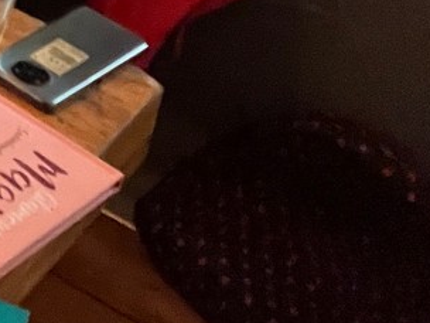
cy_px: -327
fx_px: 1354
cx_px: -549
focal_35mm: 109
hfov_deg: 13.8
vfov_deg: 12.1
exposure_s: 1/25
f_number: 2.2
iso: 640
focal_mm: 2.71
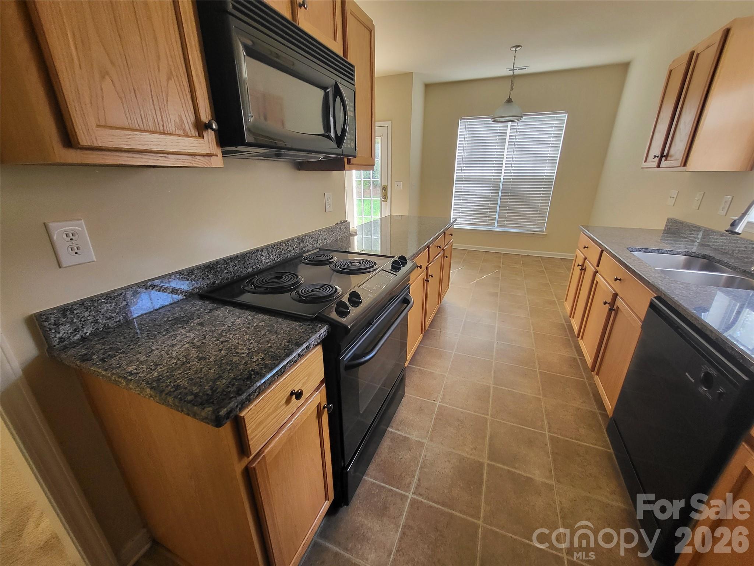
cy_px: 283
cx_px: 377
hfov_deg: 106.2
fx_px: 283
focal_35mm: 13
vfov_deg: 89.9
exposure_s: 1/60
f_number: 2.2
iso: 160
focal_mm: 1.74
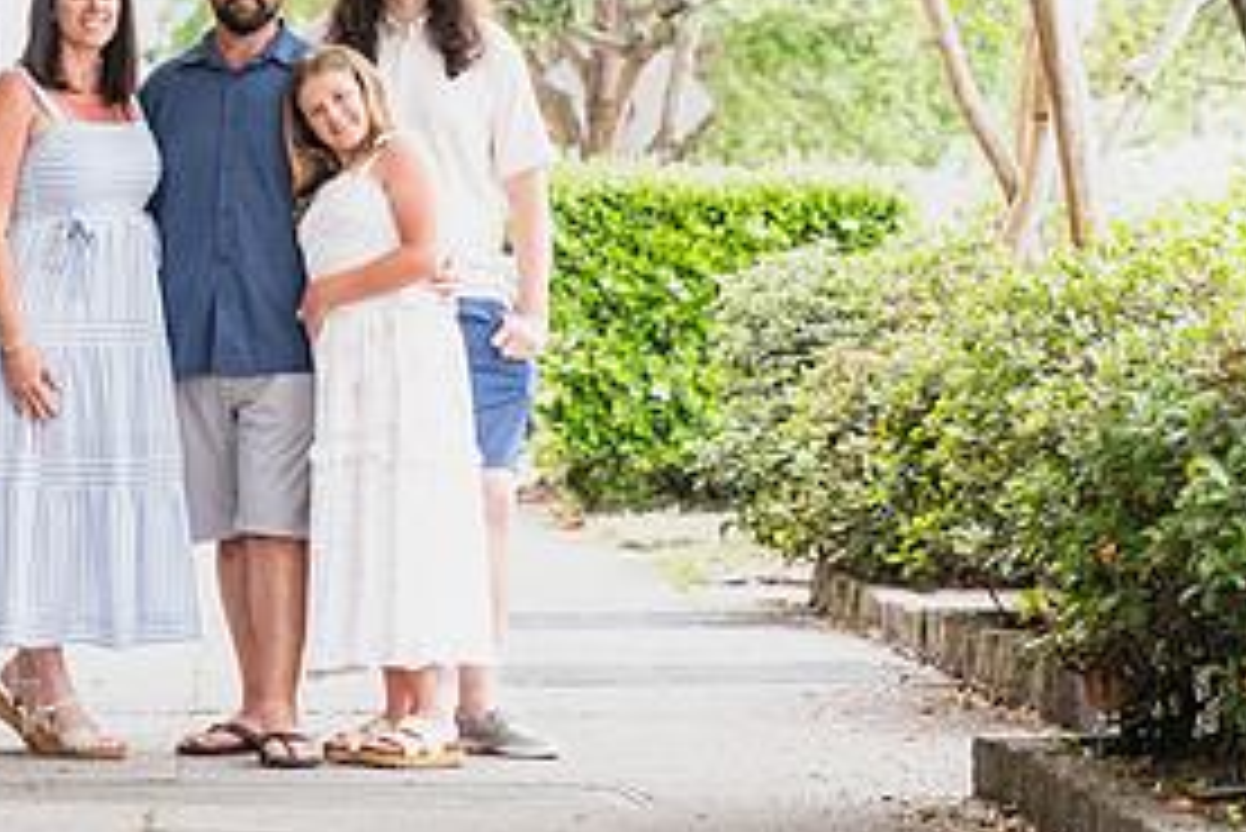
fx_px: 6337
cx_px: 273
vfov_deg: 7.5
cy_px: 19
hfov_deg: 11.2
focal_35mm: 183
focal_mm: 55
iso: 200
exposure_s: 1/125
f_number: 2.8
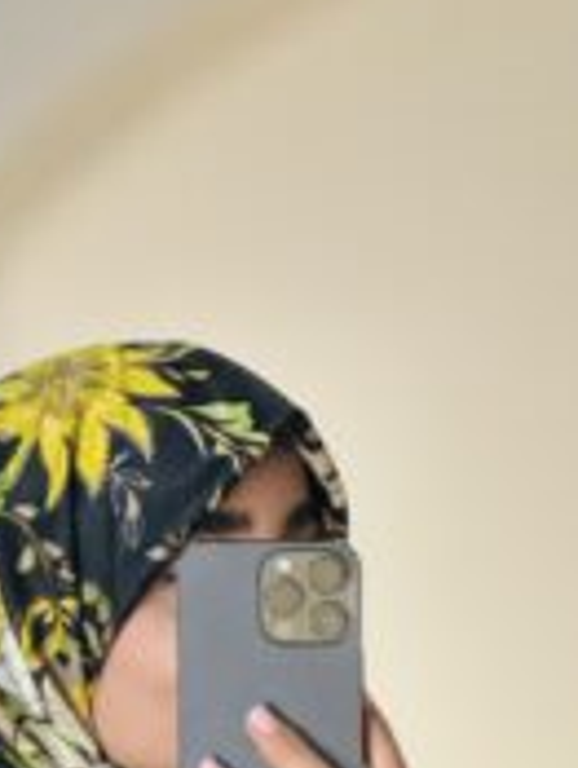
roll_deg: -1.9
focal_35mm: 253
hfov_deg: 5.9
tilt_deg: -13.0
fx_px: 5619
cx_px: -106
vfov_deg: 7.7
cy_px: 1084
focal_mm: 9
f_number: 2.8
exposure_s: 1/40
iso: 320
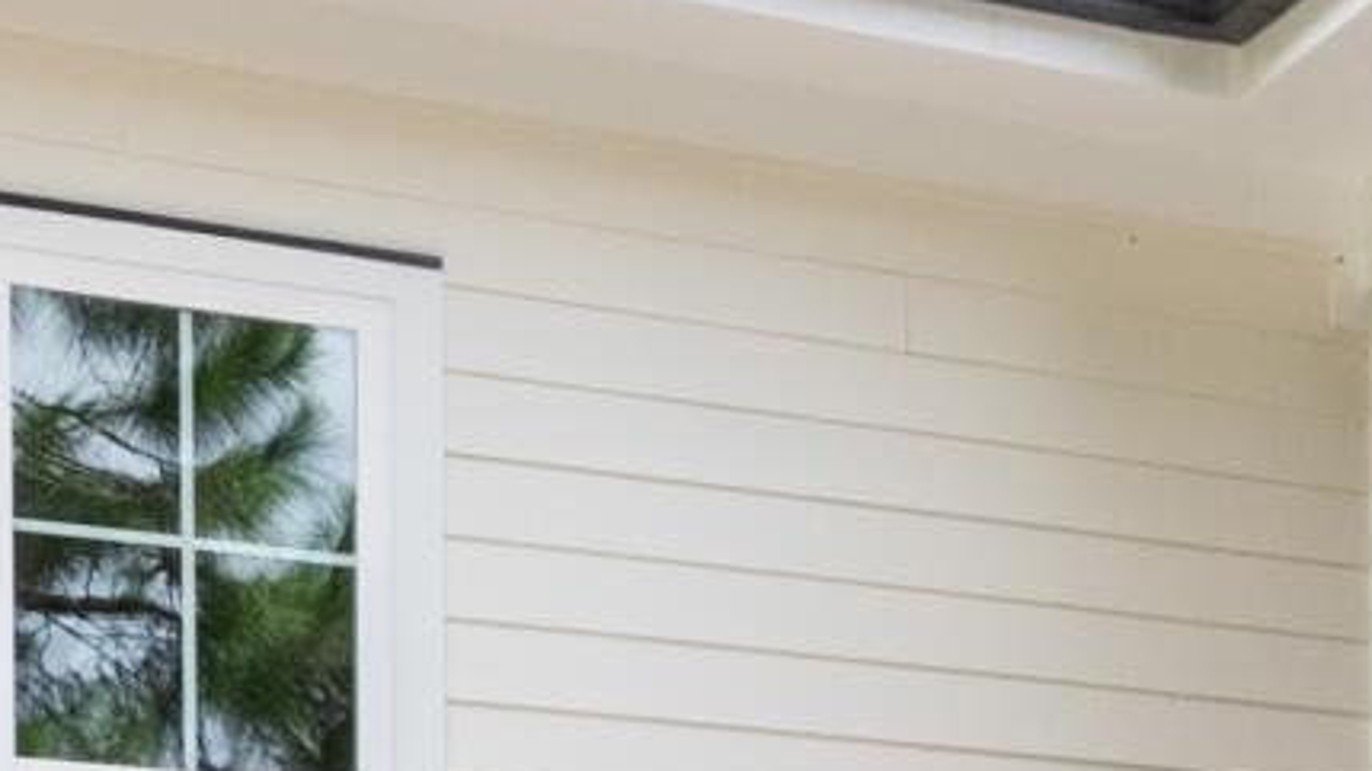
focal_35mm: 110
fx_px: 4001
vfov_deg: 10.0
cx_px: 1868
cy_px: 1635
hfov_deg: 18.0
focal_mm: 10
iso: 100
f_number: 7.1
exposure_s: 1/200
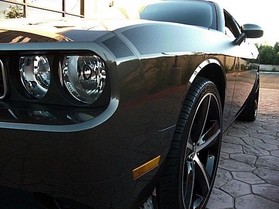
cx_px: 140
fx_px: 290
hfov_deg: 51.4
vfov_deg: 39.7
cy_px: 104
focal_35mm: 36
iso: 200
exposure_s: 1/125
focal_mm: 6.3
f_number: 2.8
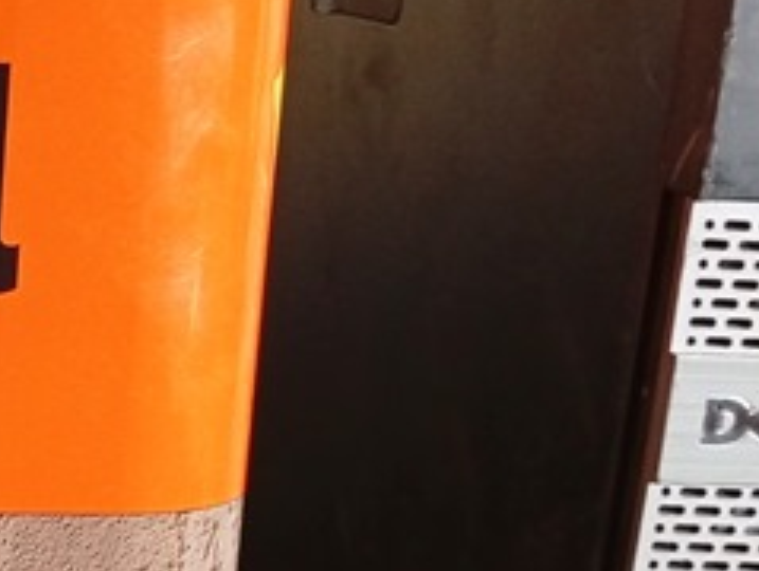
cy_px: 688
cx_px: -413
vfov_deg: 12.6
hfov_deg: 15.6
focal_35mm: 115
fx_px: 2525
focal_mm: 3.98
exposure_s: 1/20
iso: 729
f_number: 1.8
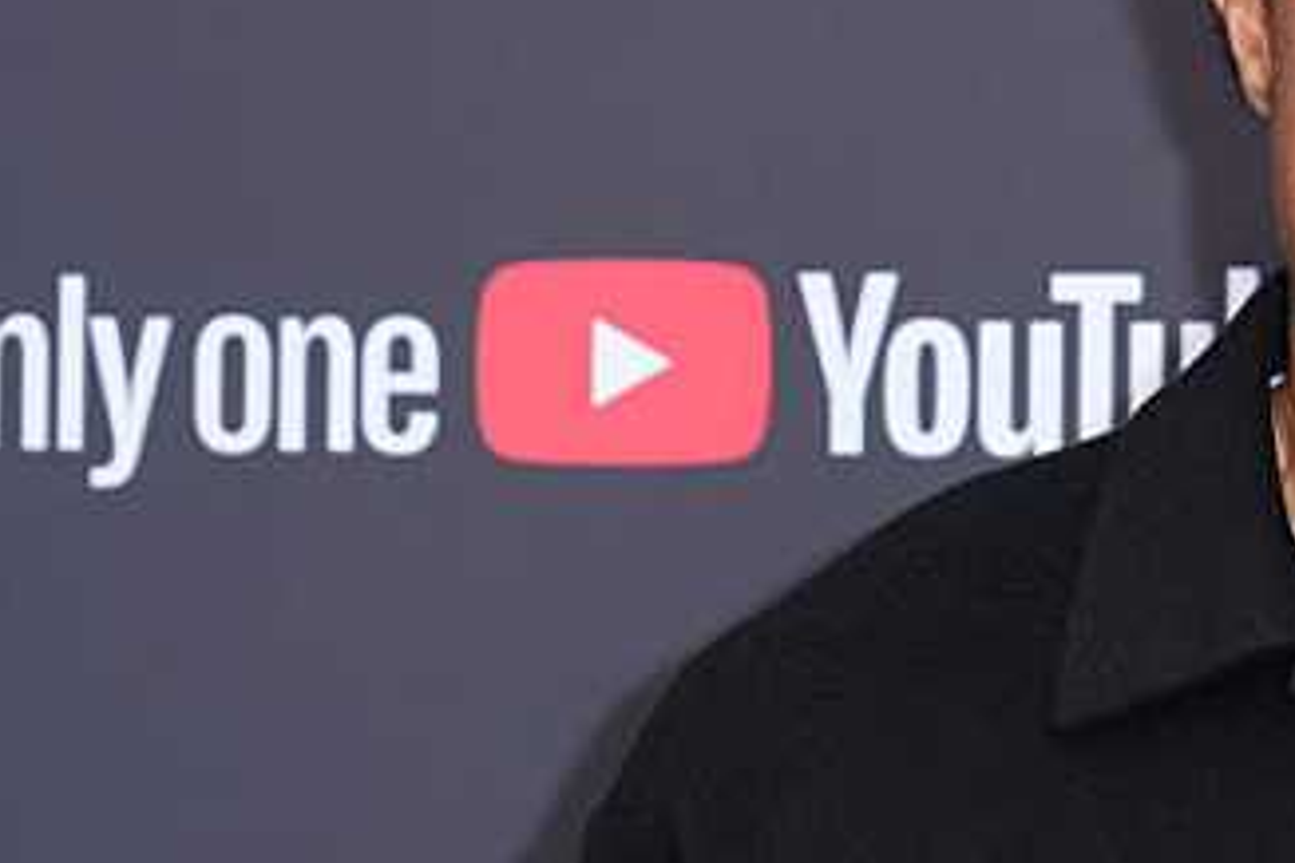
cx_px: 1572
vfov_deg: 6.6
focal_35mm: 209
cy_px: 600
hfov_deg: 9.7
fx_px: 7518
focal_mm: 61
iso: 160
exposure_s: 1/200
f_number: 5
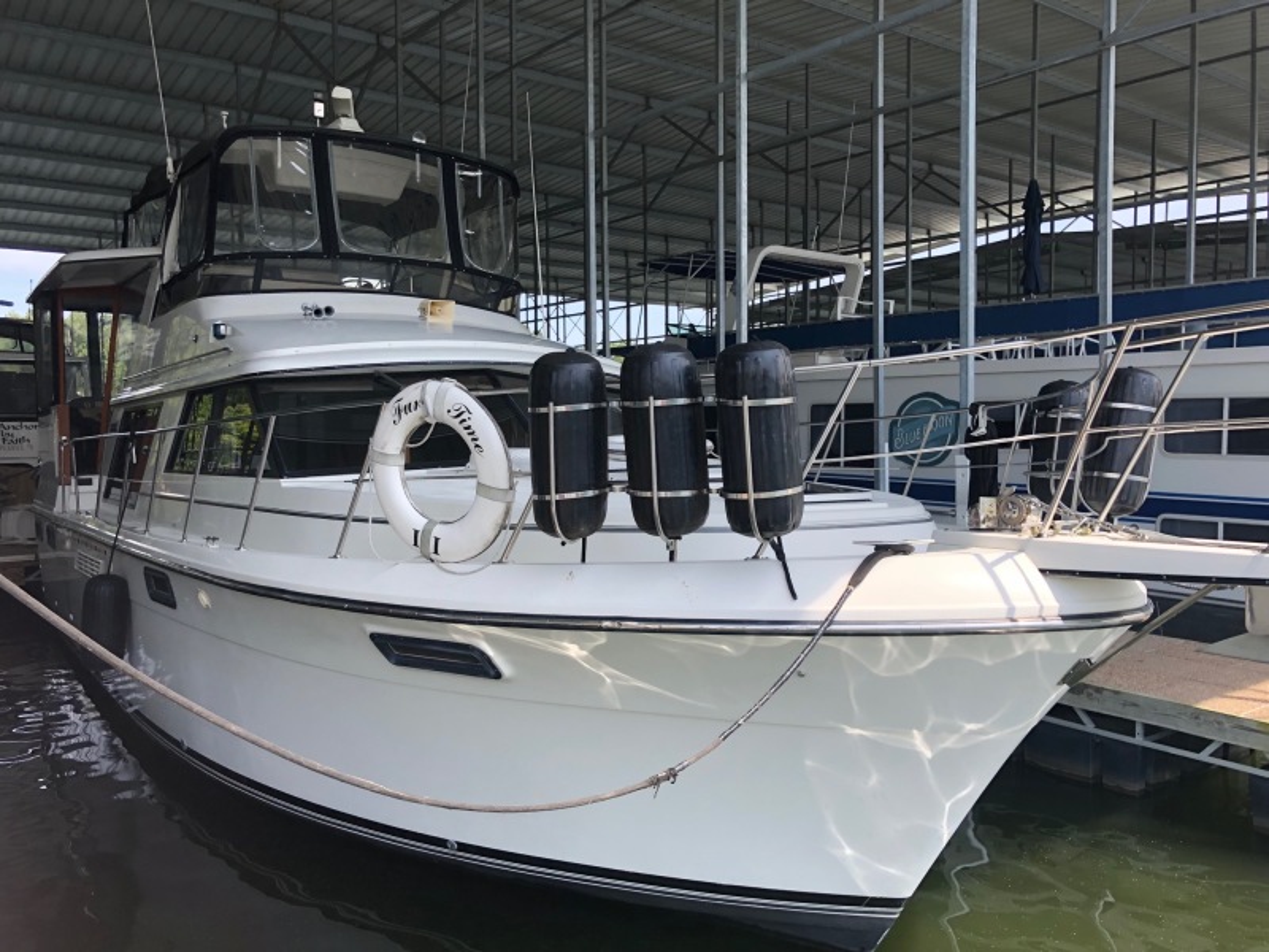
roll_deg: +0.4
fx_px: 1026
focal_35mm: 28
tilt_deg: -3.7
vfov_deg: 49.7
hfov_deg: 63.4
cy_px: 476
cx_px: 634
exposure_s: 1/585
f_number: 1.8
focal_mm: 4
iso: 20
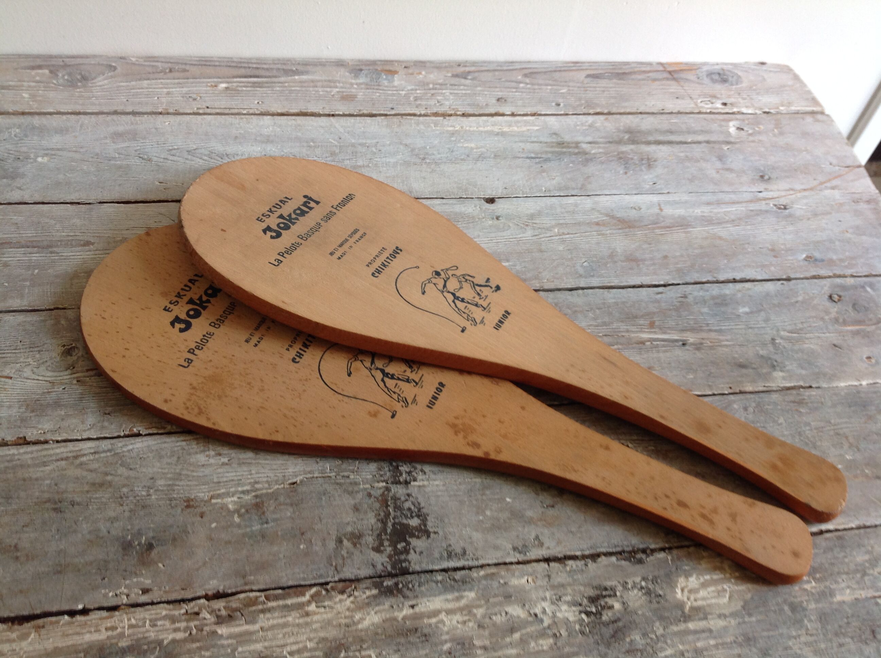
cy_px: 329
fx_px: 889
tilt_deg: -50.4
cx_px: 440
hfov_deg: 52.7
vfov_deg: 40.6
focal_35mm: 35
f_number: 2.4
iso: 50
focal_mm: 4.28
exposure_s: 1/15
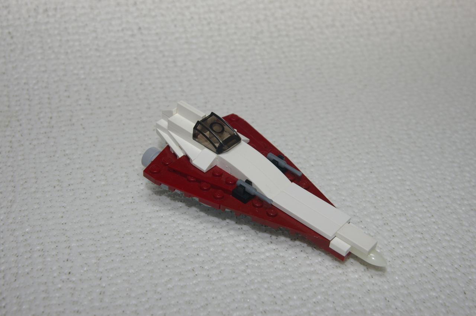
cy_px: 158
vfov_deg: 27.2
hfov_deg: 40.0
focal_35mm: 50
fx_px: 654
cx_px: 238
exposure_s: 1/50
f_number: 8
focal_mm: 33
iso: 200
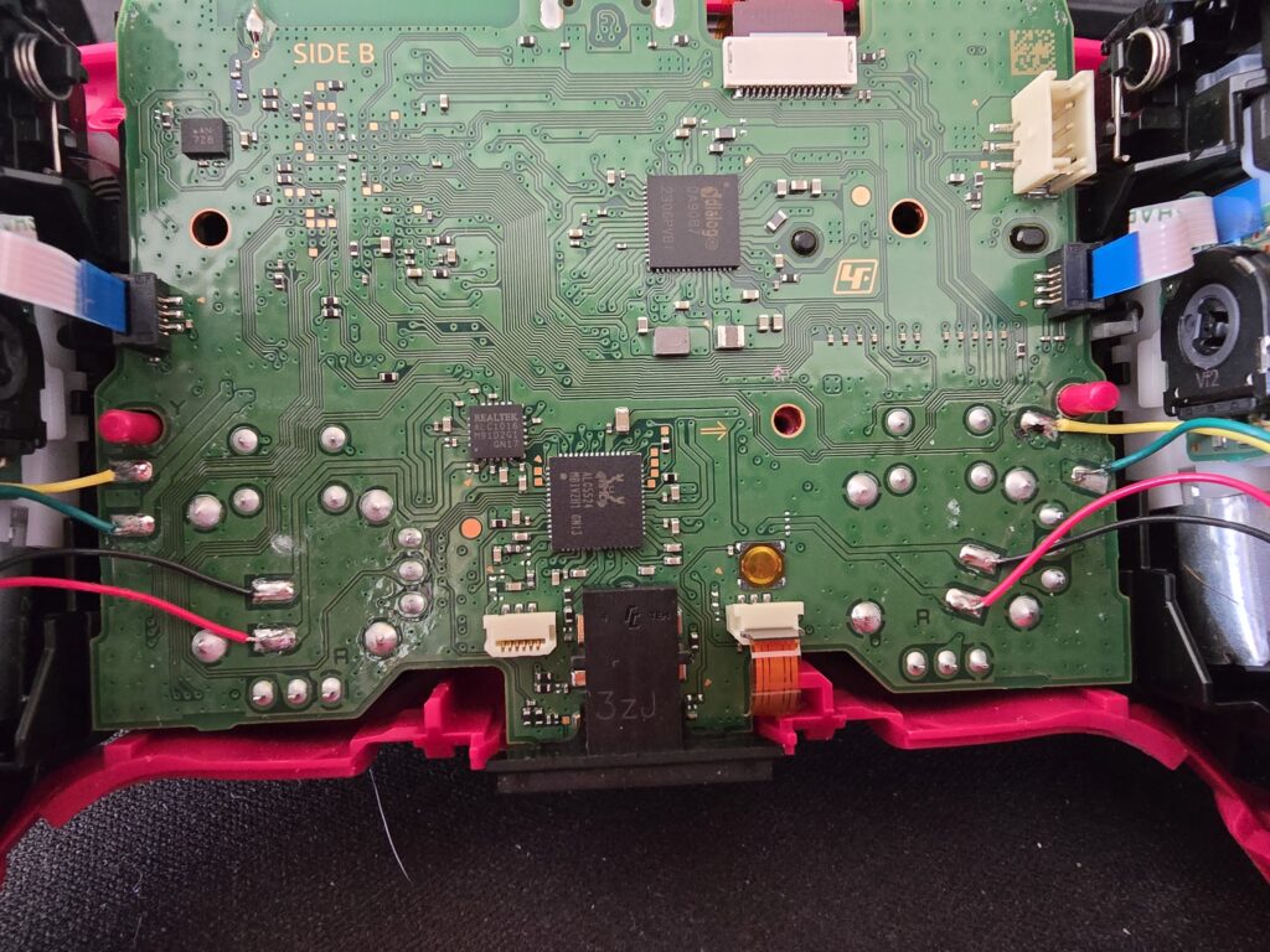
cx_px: 635
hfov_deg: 106.2
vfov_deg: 89.9
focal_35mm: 13
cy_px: 476
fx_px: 477
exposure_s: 1/68
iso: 800
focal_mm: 2.2
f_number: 2.2
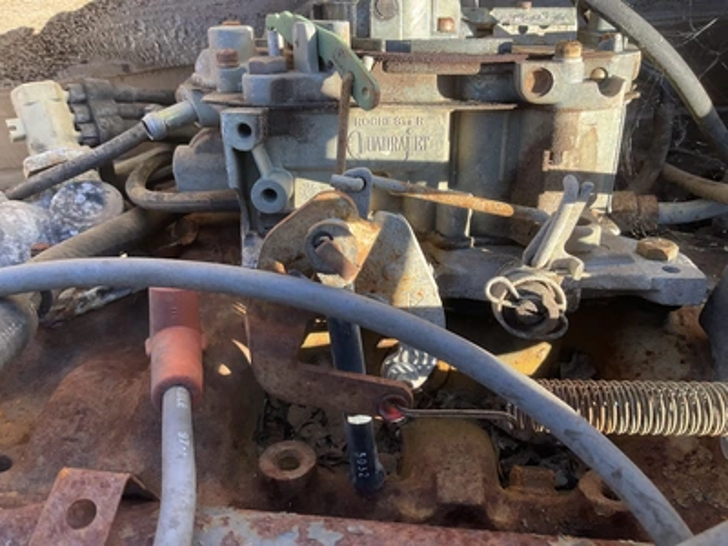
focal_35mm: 29
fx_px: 610
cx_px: 364
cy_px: 273
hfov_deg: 61.7
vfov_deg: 48.2
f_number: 1.8
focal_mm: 3
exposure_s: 1/245
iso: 25
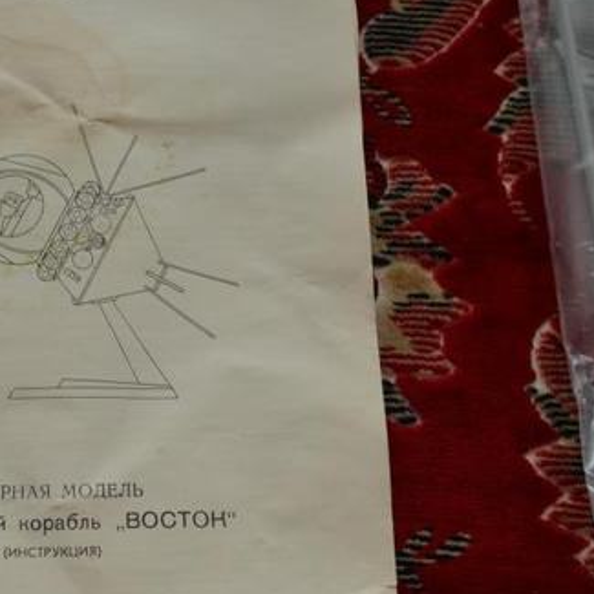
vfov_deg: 25.0
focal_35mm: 69
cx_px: 73
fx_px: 1340
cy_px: 302
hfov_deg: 24.4
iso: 400
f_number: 5
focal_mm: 22
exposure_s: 1/100
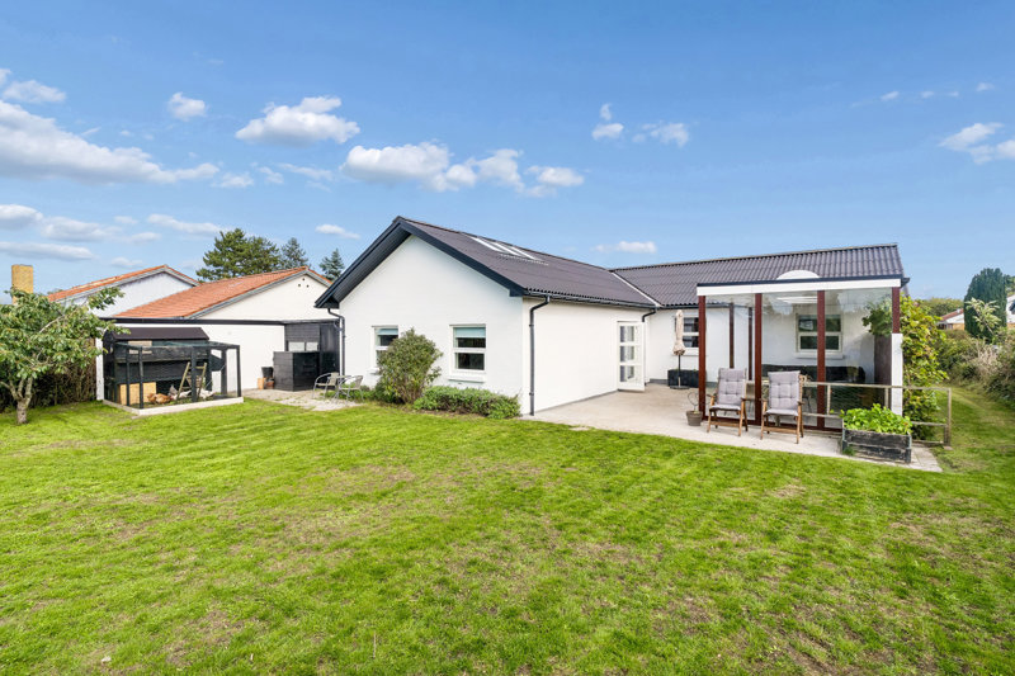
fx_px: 465
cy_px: 338
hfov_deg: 95.0
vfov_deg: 72.0
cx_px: 508
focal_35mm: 16
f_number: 8
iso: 250
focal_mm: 11
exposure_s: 1/400
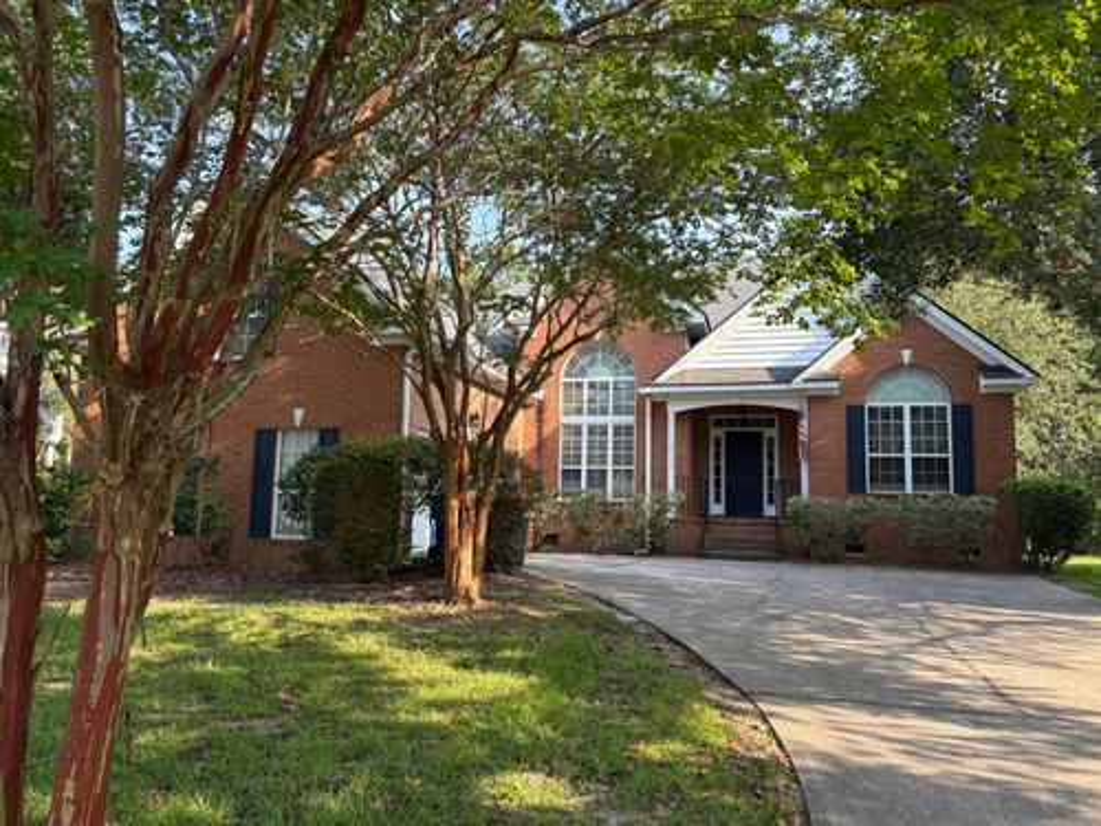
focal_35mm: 26
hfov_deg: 67.3
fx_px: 827
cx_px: 550
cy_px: 413
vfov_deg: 53.1
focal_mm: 5.96
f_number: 1.6
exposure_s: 1/519
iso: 50
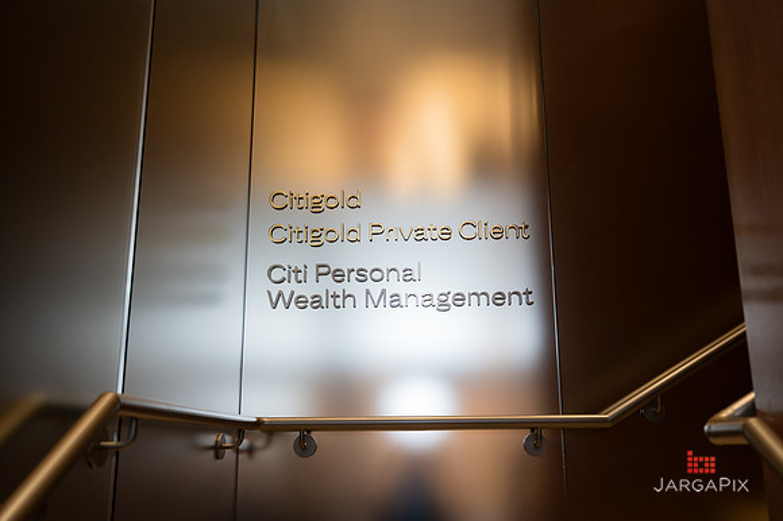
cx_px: 401
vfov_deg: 38.9
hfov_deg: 56.0
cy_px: 257
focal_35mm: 34
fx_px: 737
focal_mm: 32.5
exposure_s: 1/160
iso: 400
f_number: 3.2
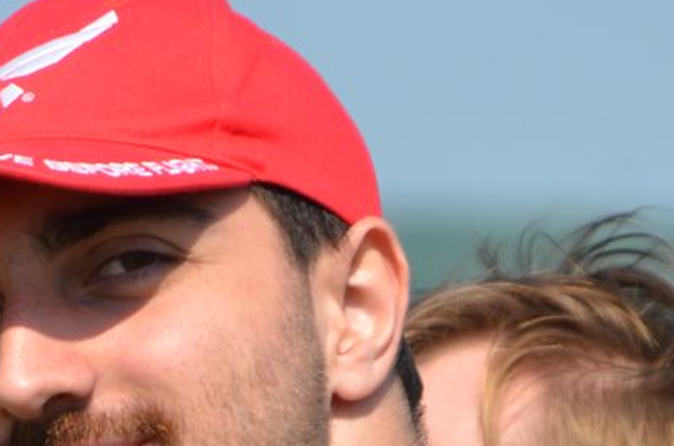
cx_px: 28
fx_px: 21464
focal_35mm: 1149
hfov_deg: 1.8
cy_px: 451
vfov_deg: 1.2
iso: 400
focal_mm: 200
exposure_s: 1/1600
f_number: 6.3
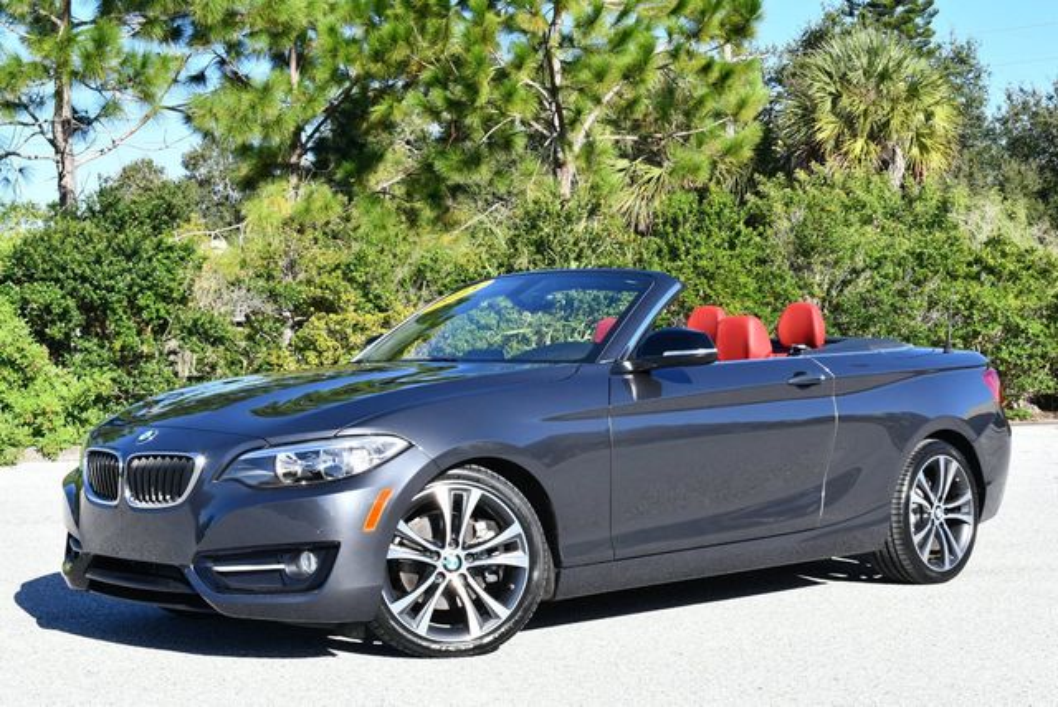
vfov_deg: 22.7
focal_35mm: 60
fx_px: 1765
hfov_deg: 33.4
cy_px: 354
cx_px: 529
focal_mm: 30
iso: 200
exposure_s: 1/250
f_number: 7.1
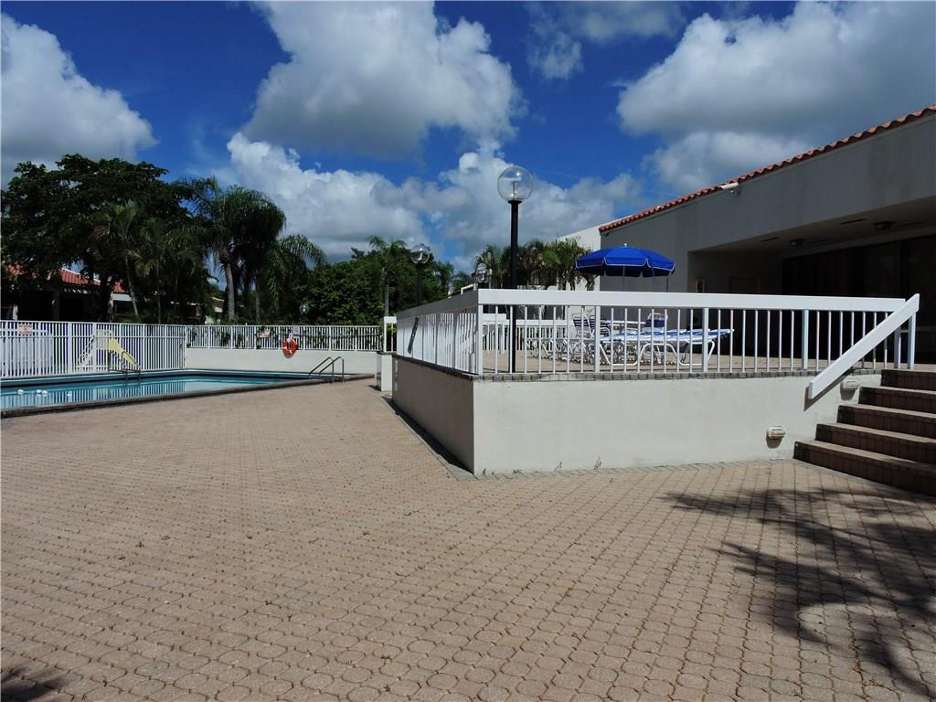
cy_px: 351
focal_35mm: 24
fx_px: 649
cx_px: 468
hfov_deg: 71.6
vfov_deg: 56.8
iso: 100
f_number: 6.7
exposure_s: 1/1000
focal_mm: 4.3
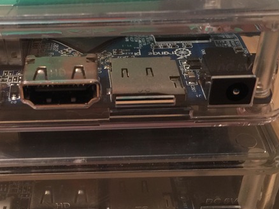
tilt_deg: -38.7
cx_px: 92
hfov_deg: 35.8
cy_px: 126
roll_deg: -0.4
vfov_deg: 27.4
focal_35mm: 53
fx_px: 427
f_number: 2.2
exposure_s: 1/17
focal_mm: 4.15
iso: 125
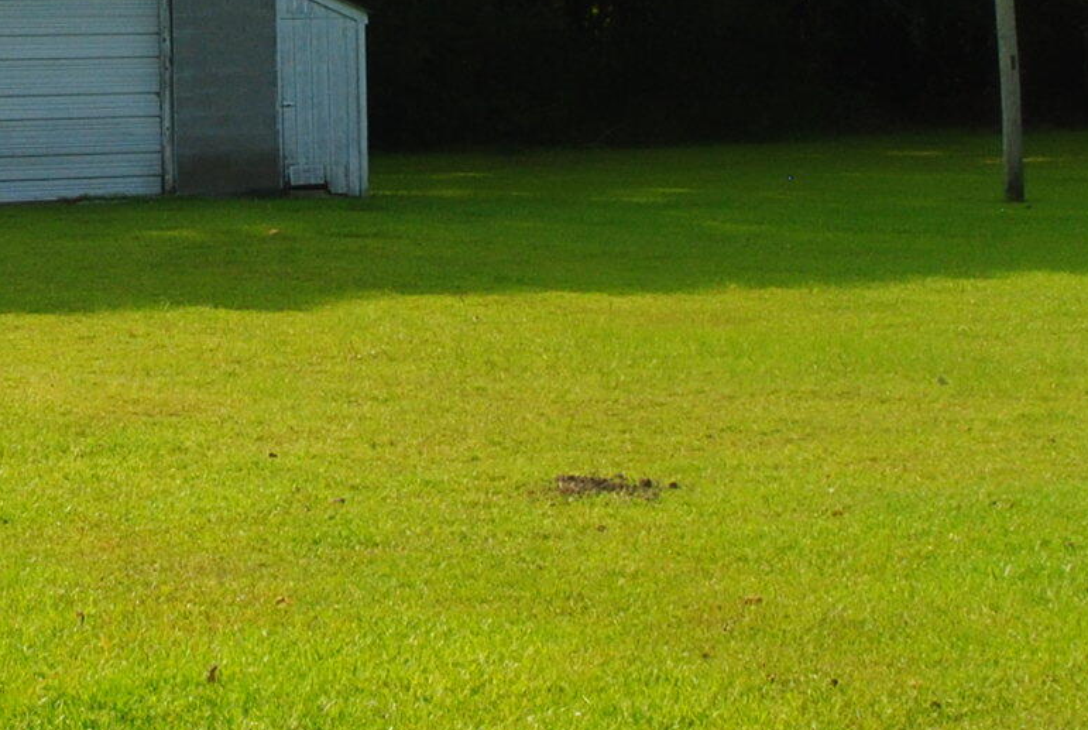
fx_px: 3754
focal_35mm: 124
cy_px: 55
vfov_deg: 11.0
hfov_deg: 16.3
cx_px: 100
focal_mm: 22
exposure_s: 1/160
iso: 200
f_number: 10
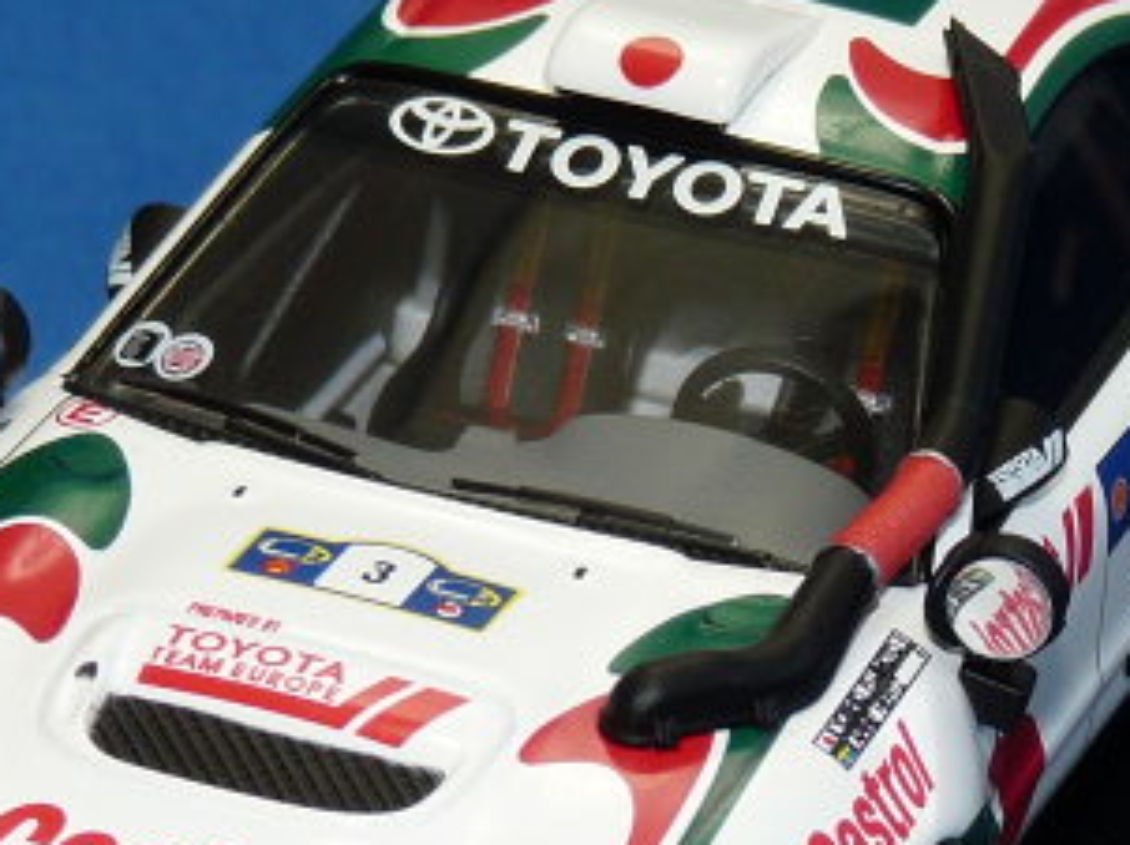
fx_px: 8579
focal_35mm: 263
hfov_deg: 7.5
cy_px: 527
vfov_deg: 5.6
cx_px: 550
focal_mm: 12.4
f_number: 4
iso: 100
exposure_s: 1/40
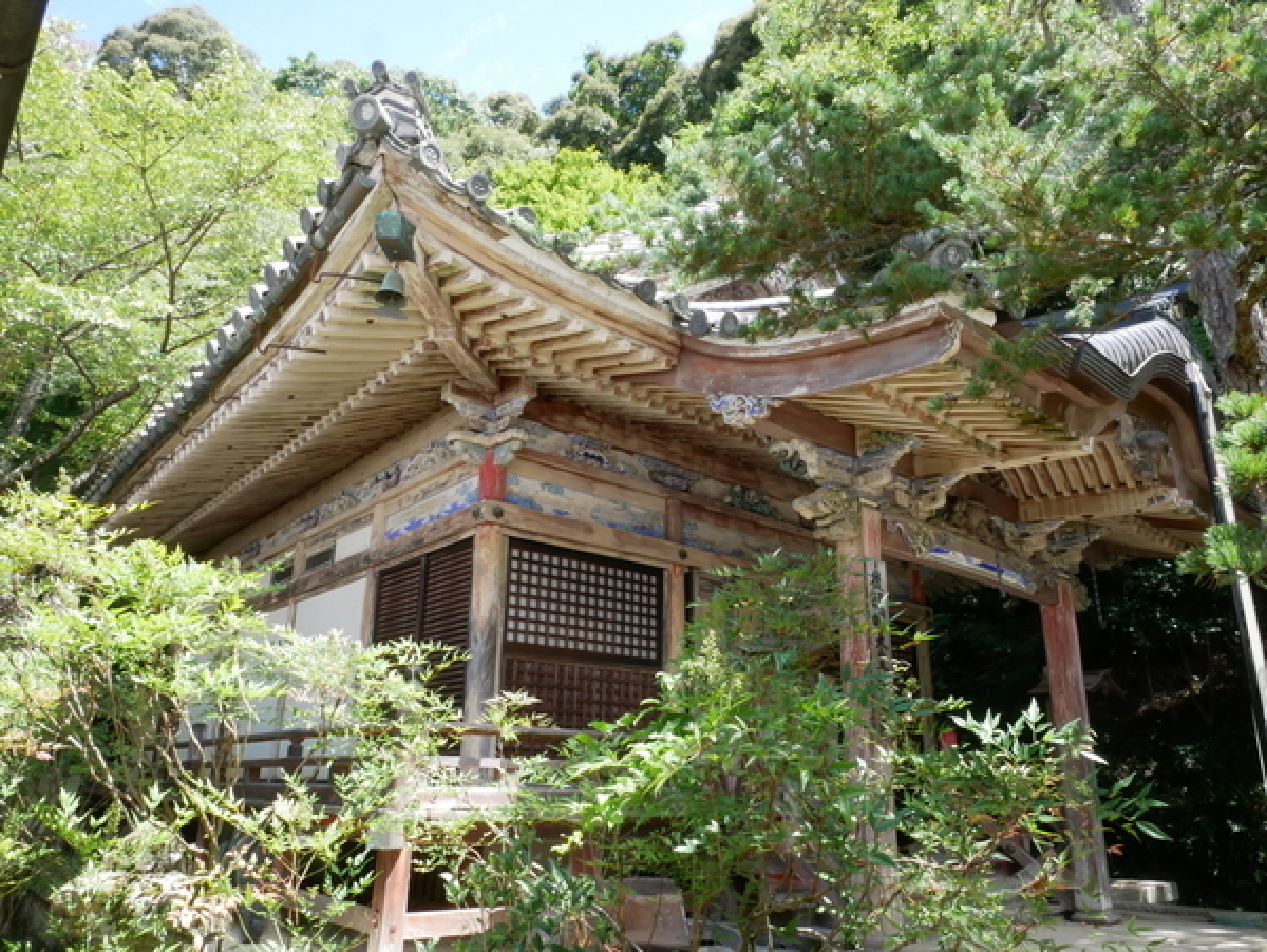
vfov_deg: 56.9
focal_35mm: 24
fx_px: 879
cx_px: 634
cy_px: 476
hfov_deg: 71.6
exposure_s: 1/60
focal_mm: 12
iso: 1000
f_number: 18
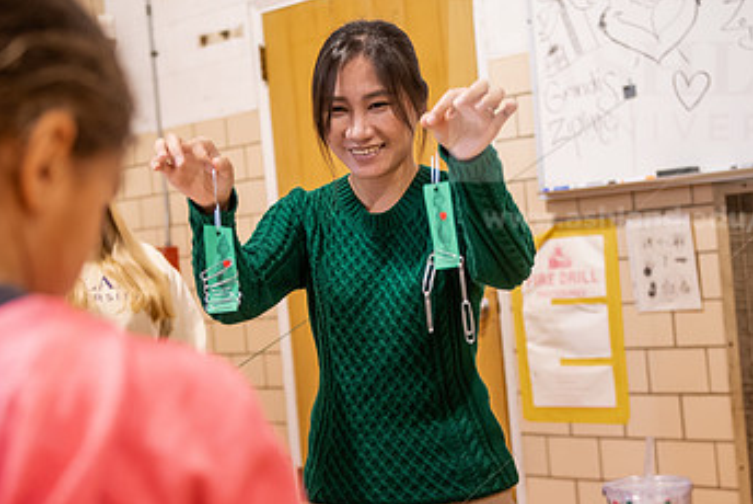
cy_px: 264
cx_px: 383
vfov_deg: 21.3
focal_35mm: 64
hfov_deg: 31.4
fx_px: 1340
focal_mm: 38
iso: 1000
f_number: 2.8
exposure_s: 1/160
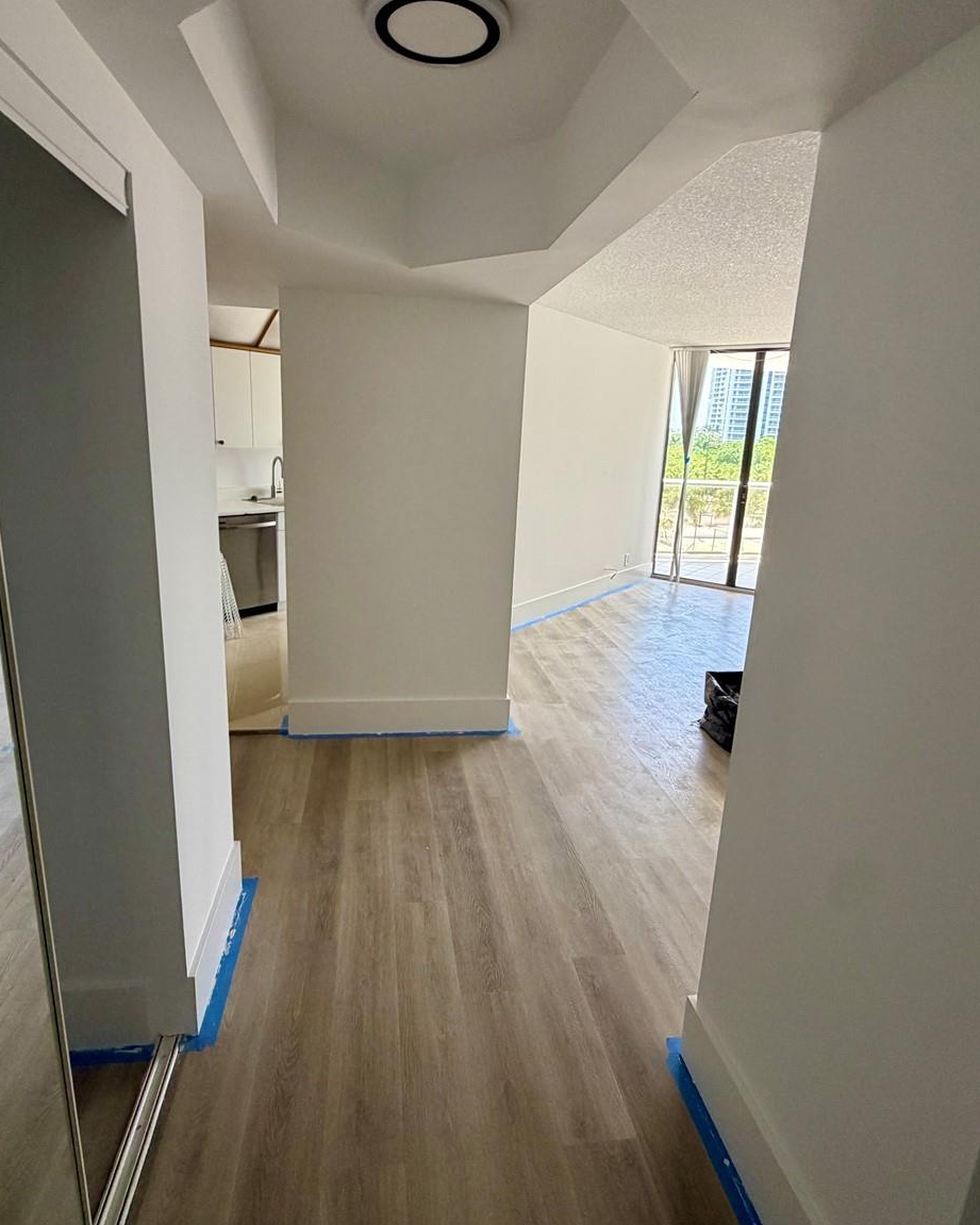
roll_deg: -1.6
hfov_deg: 70.9
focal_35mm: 19
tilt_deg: -14.1
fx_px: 689
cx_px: 482
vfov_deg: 83.3
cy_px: 596
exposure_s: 1/121
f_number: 2.2
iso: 125
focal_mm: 2.22
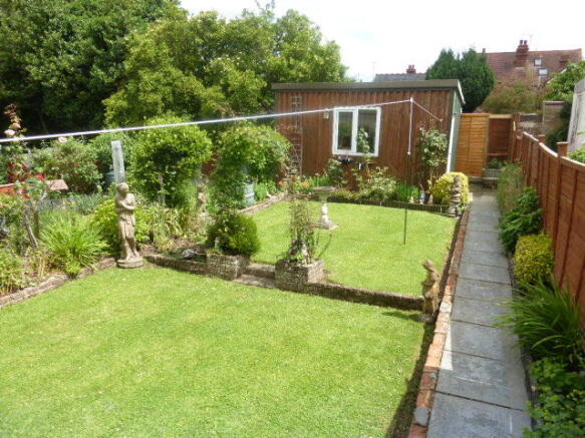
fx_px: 406
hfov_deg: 71.6
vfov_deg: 56.8
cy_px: 219
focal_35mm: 24
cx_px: 292
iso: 100
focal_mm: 4.3
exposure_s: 1/400
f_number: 4
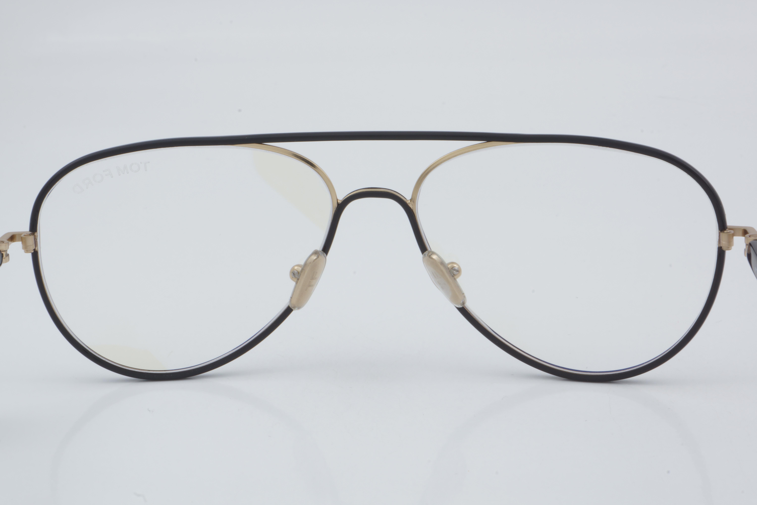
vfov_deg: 16.6
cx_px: 378
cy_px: 252
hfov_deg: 24.6
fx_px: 1735
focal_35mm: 82
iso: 100
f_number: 32
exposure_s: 1/3
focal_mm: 55
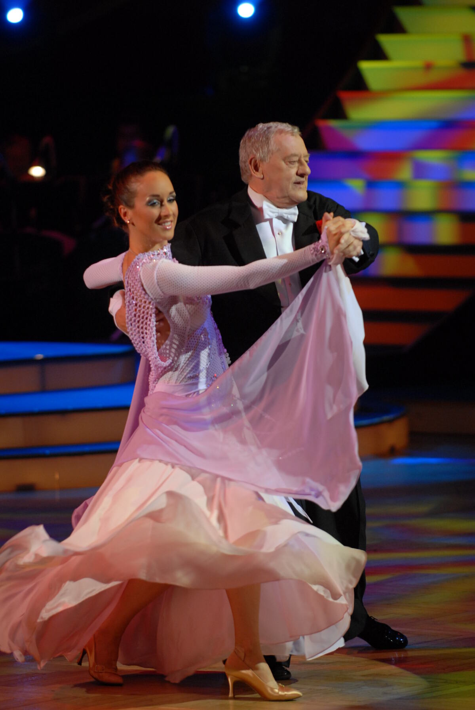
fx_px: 5033
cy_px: 355
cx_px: 238
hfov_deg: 5.4
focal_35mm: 255
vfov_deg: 8.1
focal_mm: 170
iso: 400
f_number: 2.8
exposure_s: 1/250
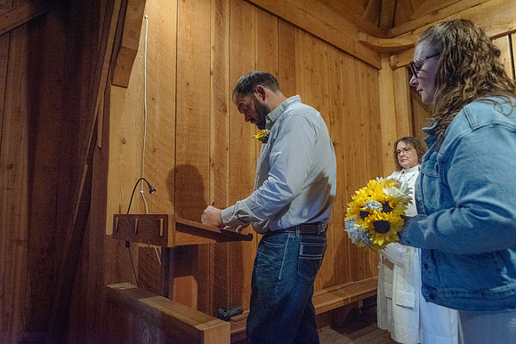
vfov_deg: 53.2
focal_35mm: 24
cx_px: 258
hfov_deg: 73.7
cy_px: 172
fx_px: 344
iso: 5000
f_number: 4
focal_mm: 24
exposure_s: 1/125
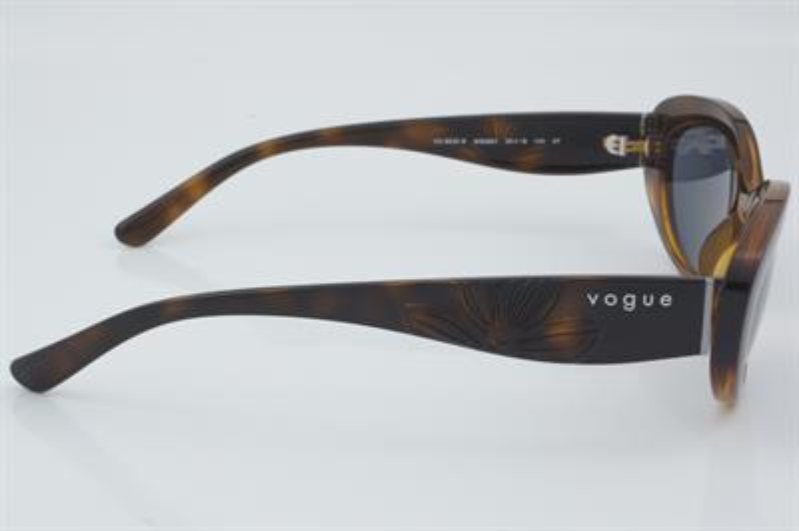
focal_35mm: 75
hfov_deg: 27.0
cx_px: 400
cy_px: 266
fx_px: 1663
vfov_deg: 18.2
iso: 100
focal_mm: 50
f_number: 32
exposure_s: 1/3
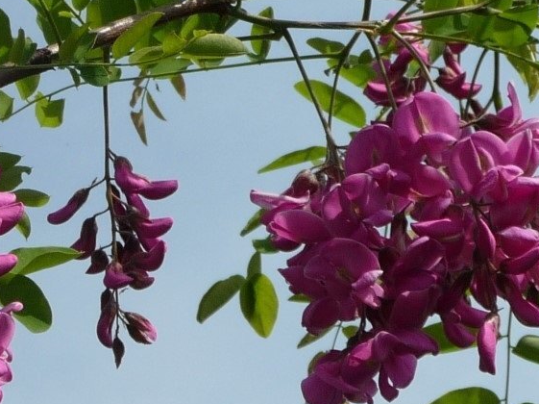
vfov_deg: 9.9
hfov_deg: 13.0
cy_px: 207
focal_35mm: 149
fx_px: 2319
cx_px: -88
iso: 100
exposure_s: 1/1000
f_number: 4.1
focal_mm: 7.6
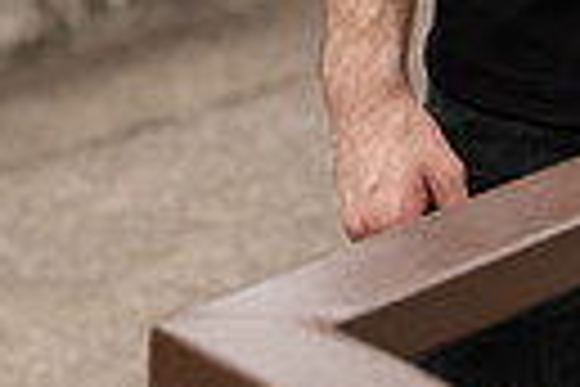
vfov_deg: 4.3
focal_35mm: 314
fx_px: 5058
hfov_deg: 6.5
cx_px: 562
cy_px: -439
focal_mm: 70
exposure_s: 1/200
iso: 125
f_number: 4
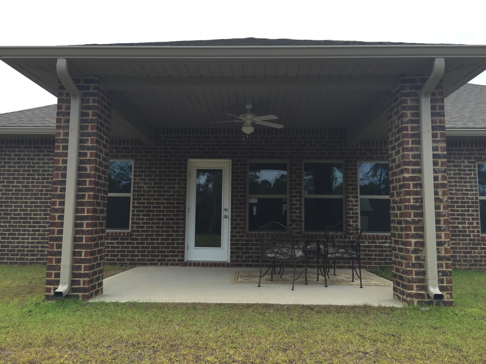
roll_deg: -1.8
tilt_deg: +8.1
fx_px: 407
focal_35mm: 29
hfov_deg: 61.7
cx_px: 243
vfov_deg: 48.2
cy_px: 182
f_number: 2.2
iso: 32
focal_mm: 4.15
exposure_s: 1/879
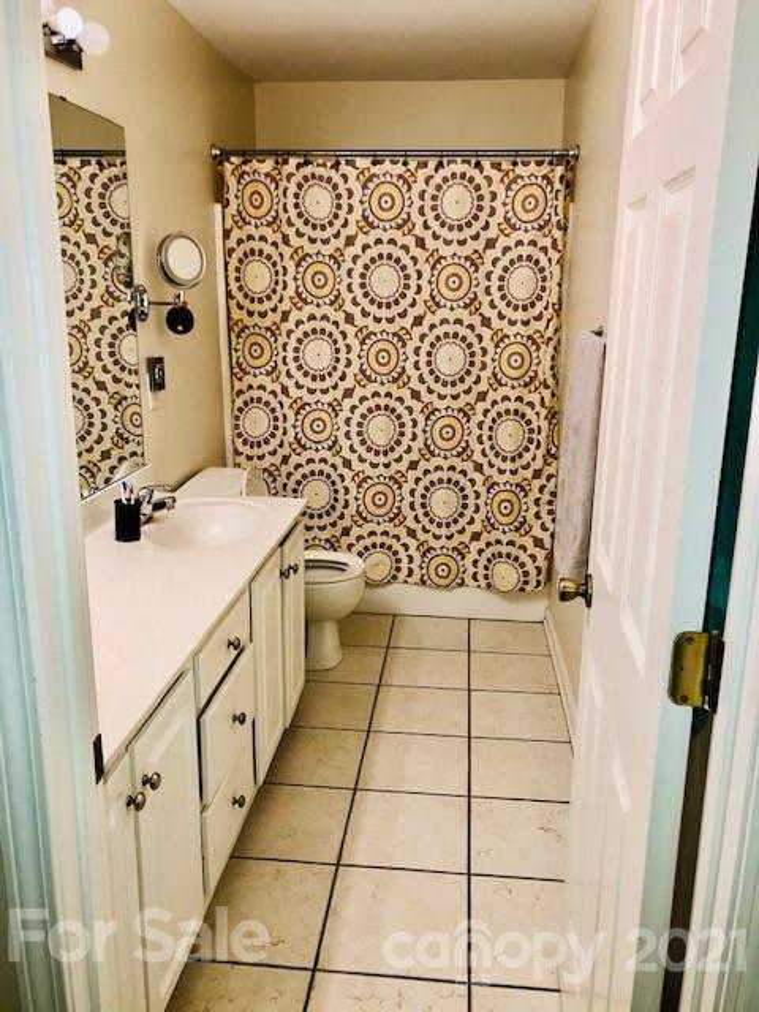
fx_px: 819
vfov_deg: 63.4
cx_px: 380
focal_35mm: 28
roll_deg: -0.5
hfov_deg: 49.7
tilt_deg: -14.1
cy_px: 506
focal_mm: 3.99
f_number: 1.8
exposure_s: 1/15
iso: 50
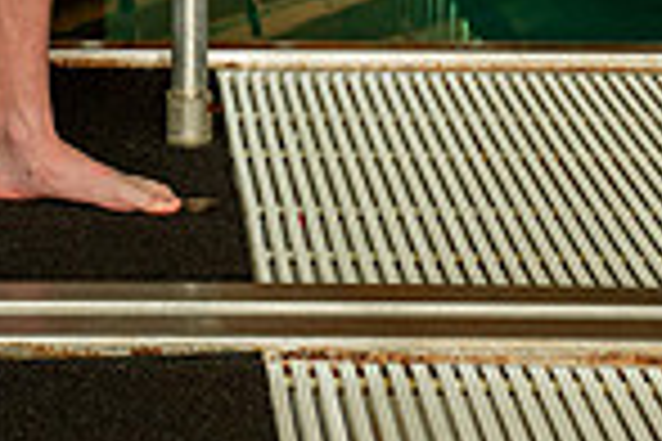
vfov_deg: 8.3
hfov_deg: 13.3
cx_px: 81
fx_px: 2813
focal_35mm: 153
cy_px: -554
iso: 800
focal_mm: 50
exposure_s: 1/200
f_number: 7.1
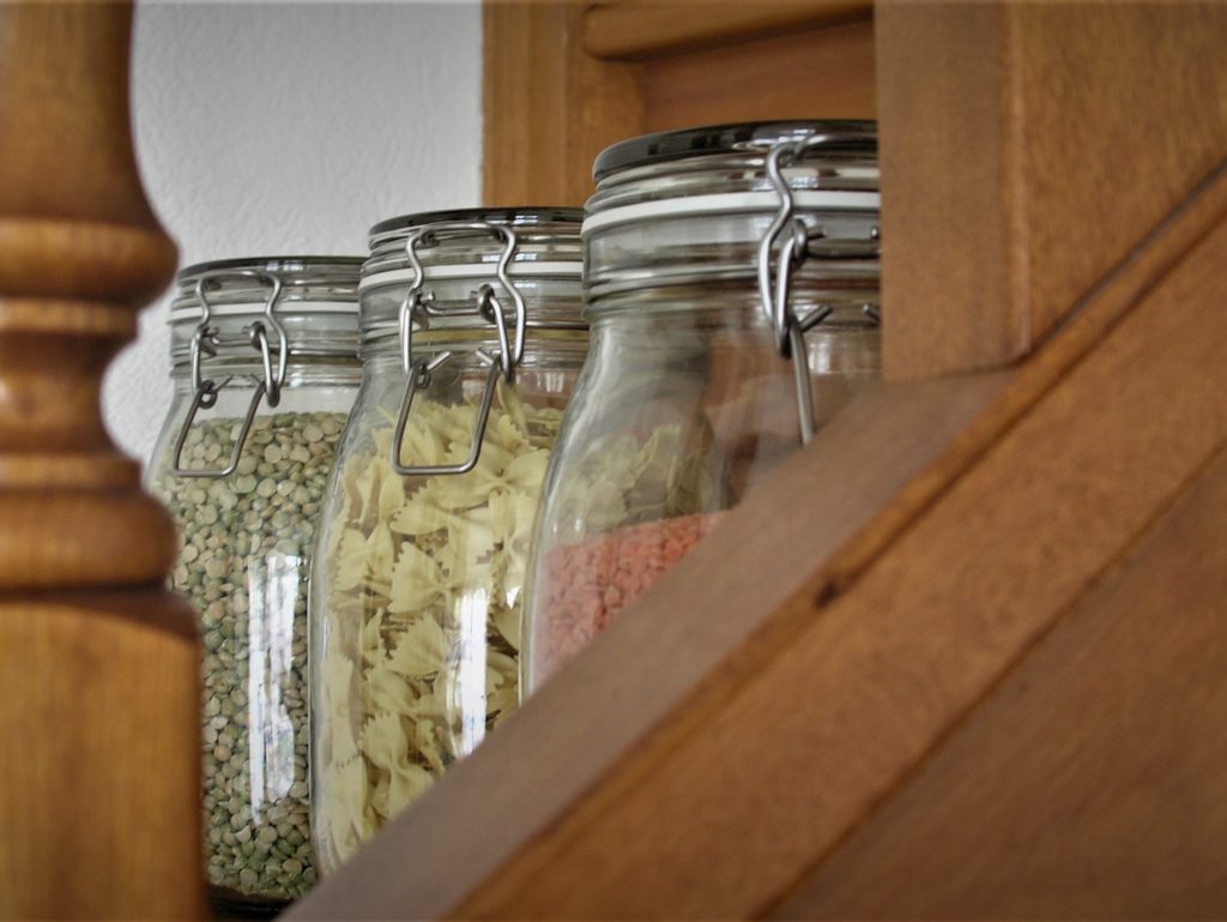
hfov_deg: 52.6
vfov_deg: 40.7
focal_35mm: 35
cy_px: 461
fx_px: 1241
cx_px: 614
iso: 50
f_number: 2.8
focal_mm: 8.9
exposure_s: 1/4.9
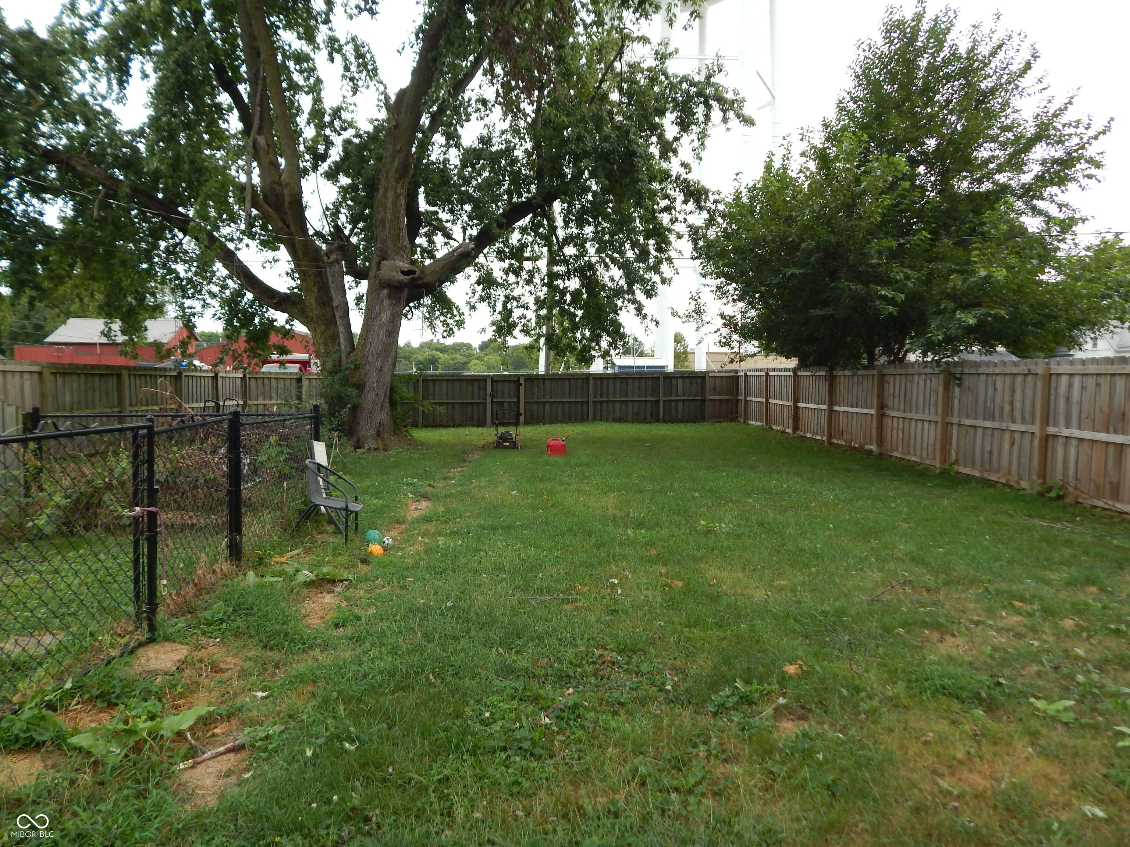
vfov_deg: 58.9
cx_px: 565
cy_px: 424
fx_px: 751
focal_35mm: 23
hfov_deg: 73.9
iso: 125
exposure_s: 1/200
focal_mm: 4
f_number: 3
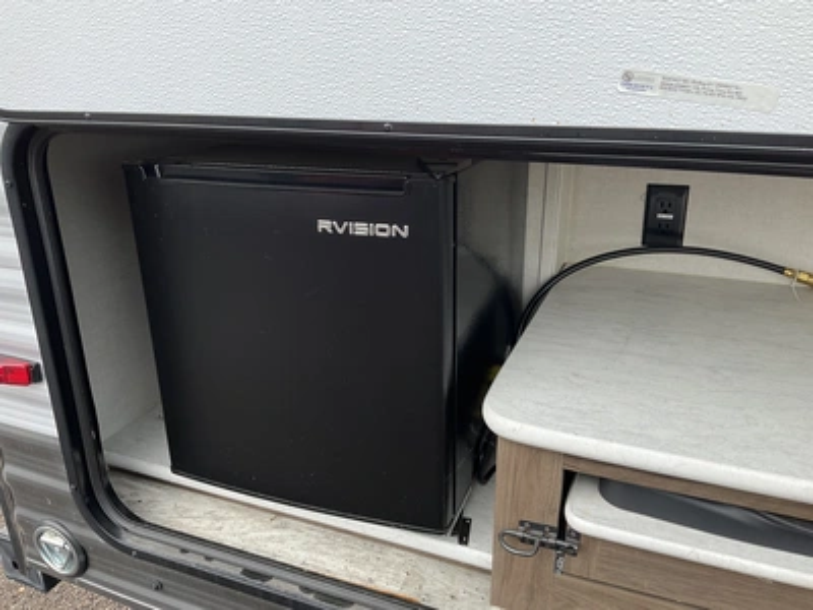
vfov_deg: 48.2
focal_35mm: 29
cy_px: 305
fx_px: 681
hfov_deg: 61.7
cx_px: 406
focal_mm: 3
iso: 25
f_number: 1.8
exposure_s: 1/386
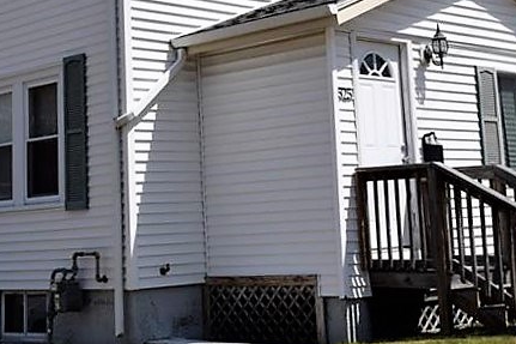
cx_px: 265
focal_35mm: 76
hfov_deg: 26.7
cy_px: 21
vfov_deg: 17.6
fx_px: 1089
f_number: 11
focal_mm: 22
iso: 200
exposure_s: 1/500
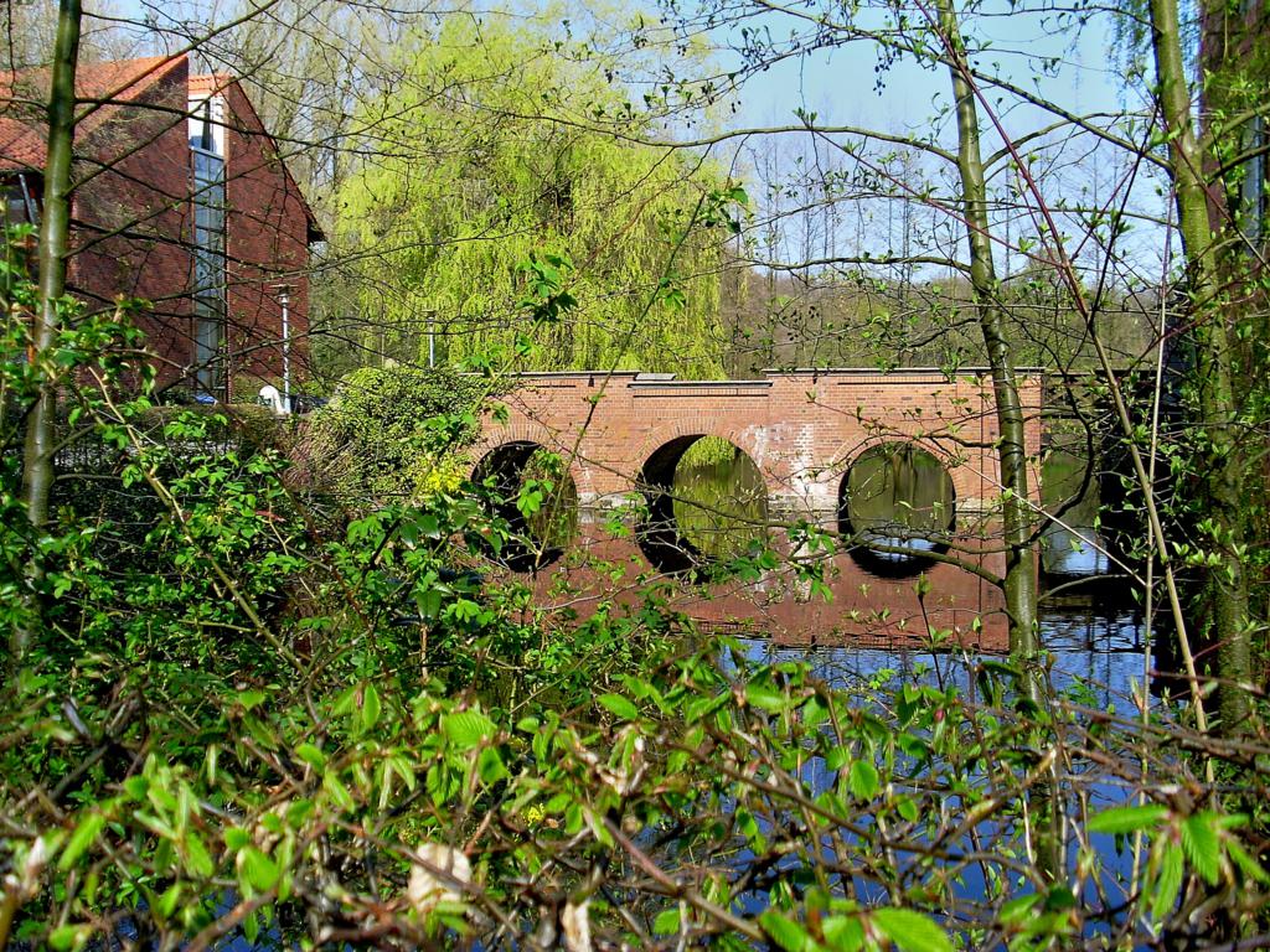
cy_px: 476
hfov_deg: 49.0
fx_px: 1394
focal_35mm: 38
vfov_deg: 37.7
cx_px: 635
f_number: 7.7
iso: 80
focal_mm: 6.3
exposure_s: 1/90
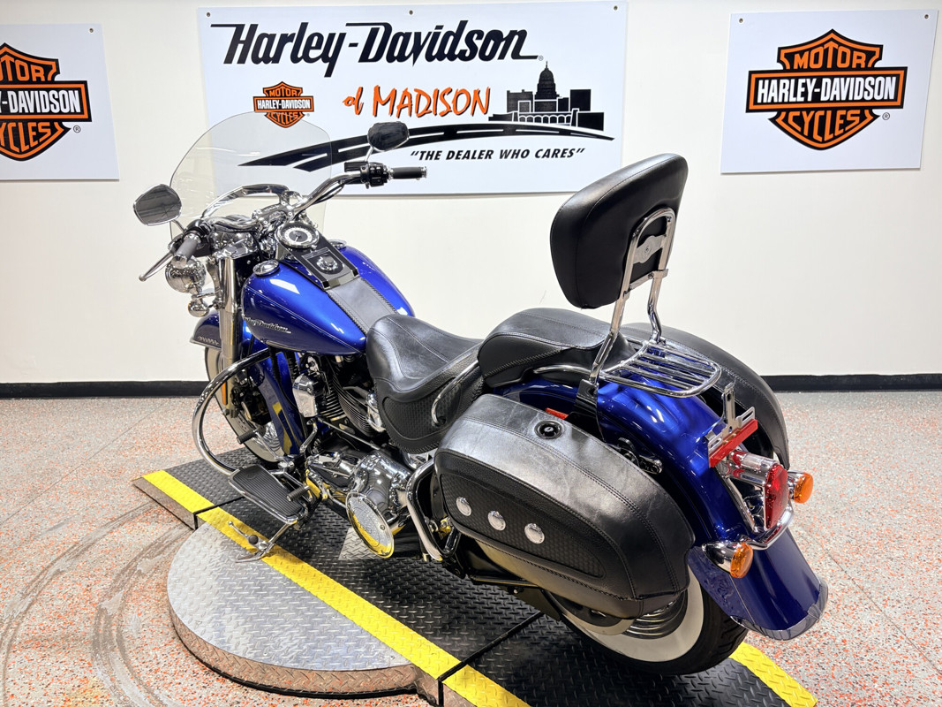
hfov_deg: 67.3
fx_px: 707
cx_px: 471
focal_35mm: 26
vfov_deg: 53.1
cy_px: 354
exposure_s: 1/120
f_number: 1.6
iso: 40
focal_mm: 5.96
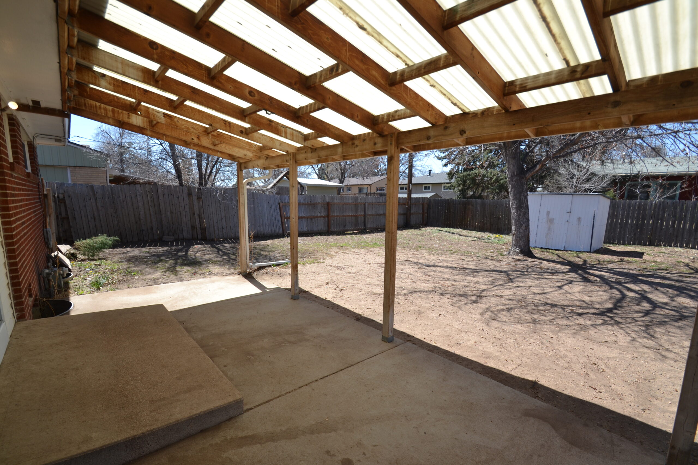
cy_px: 232
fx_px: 291
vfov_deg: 77.3
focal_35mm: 15
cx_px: 349
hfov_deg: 100.4
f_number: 7.1
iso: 100
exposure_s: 1/200
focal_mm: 10
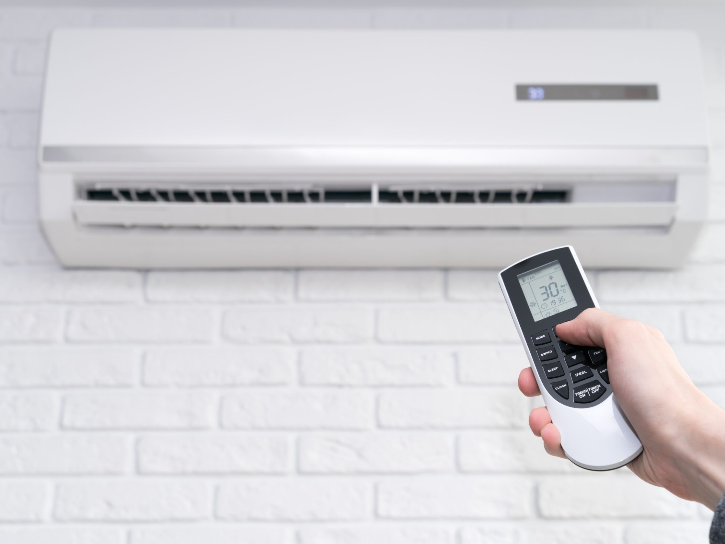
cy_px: 275
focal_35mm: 55
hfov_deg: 34.9
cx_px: 375
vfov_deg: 26.6
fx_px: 1152
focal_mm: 50
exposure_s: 1/100
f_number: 6.3
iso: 320
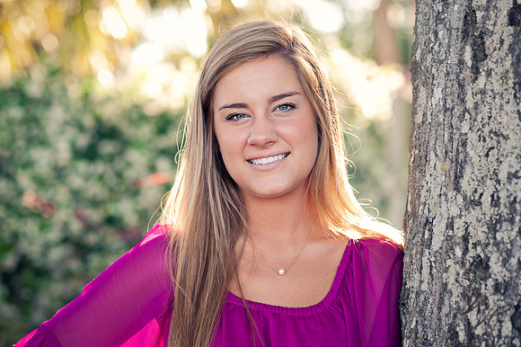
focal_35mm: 85
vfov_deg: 16.1
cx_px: 260
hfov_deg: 23.9
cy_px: 174
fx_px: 1229
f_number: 3.5
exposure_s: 1/160
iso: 250
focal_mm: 85
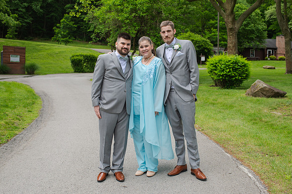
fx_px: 335
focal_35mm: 41
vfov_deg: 32.3
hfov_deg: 47.0
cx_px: 143
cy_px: 102
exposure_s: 1/500
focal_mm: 35
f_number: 3.5
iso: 160
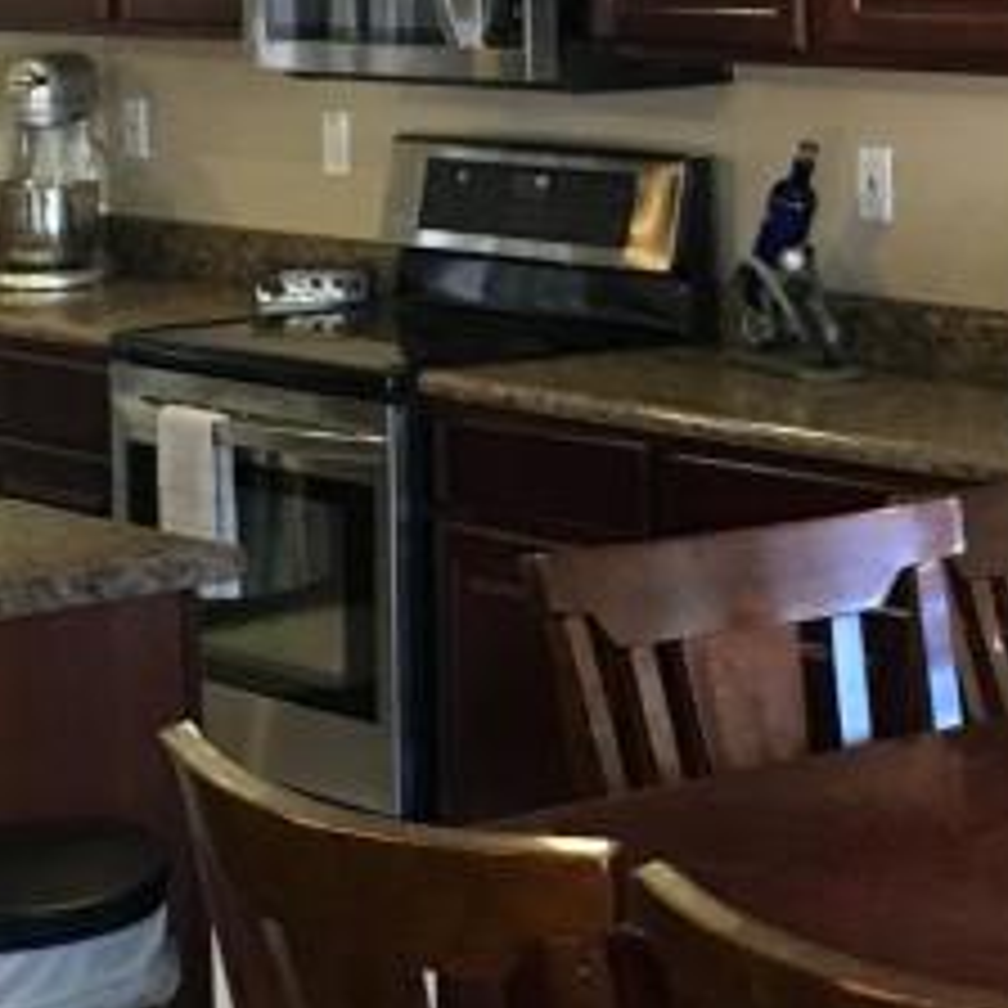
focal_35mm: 117
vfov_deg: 14.9
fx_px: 3855
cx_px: 716
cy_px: 306
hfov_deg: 14.9
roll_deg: +0.2
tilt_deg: -4.8
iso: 200
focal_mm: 4.15
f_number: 2.2
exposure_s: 1/17
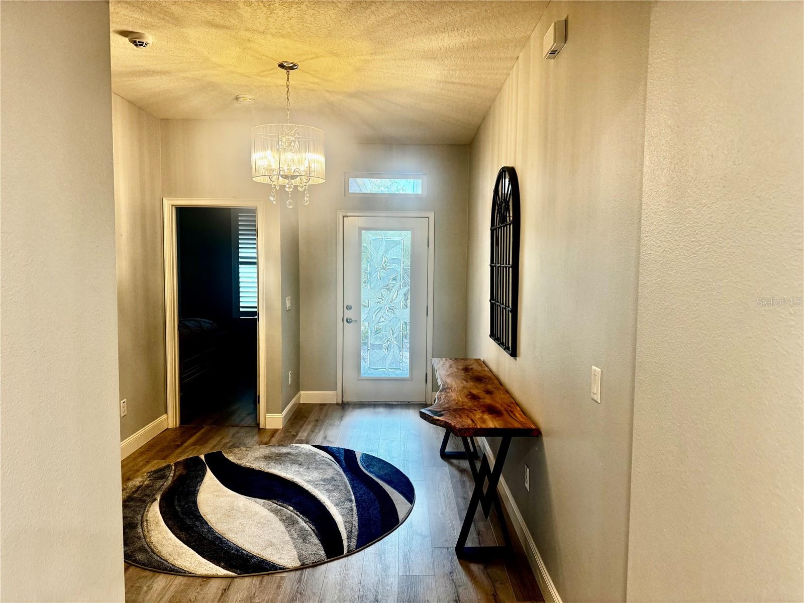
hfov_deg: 71.6
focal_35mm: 24
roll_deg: -0.8
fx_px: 557
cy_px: 302
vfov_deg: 56.8
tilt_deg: -4.6
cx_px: 402
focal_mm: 6.76
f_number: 1.78
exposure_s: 1/60
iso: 160
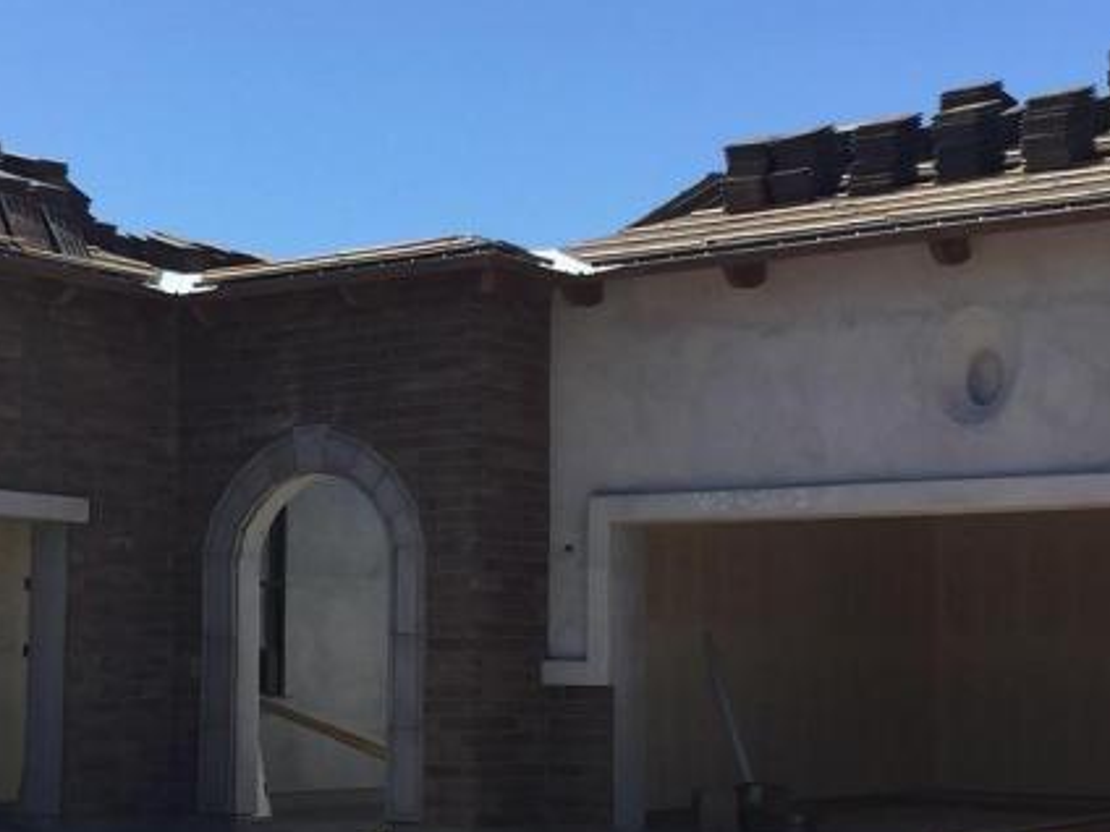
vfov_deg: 21.0
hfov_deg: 27.7
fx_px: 2245
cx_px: 398
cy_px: 531
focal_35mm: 70
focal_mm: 4.15
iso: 32
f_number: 2.2
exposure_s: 1/1883
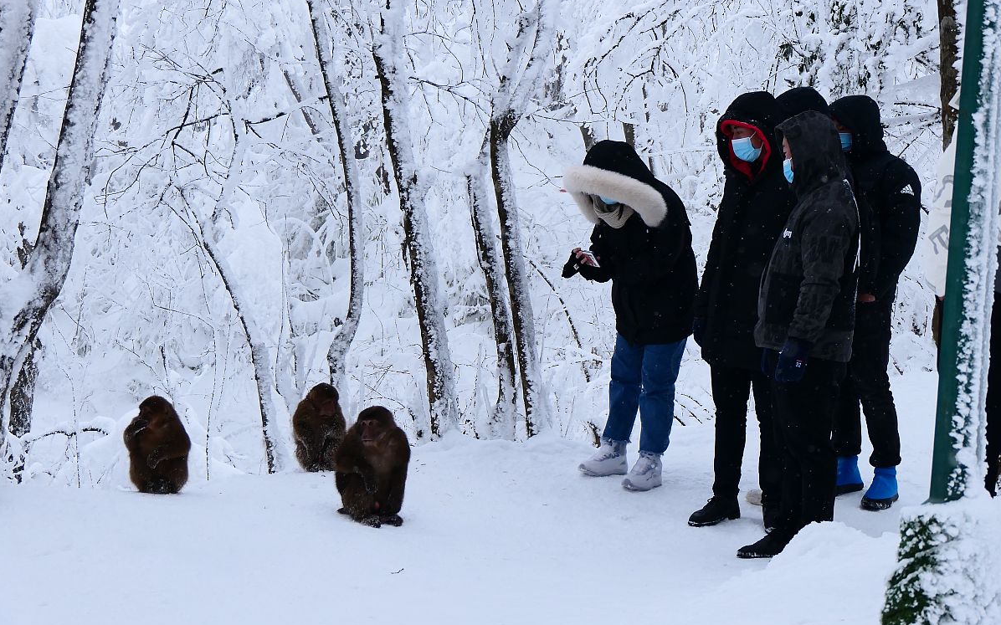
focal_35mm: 90
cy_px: 314
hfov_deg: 23.0
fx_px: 2455
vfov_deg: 14.5
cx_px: 500
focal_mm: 32.4
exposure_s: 1/800
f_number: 4.1
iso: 320
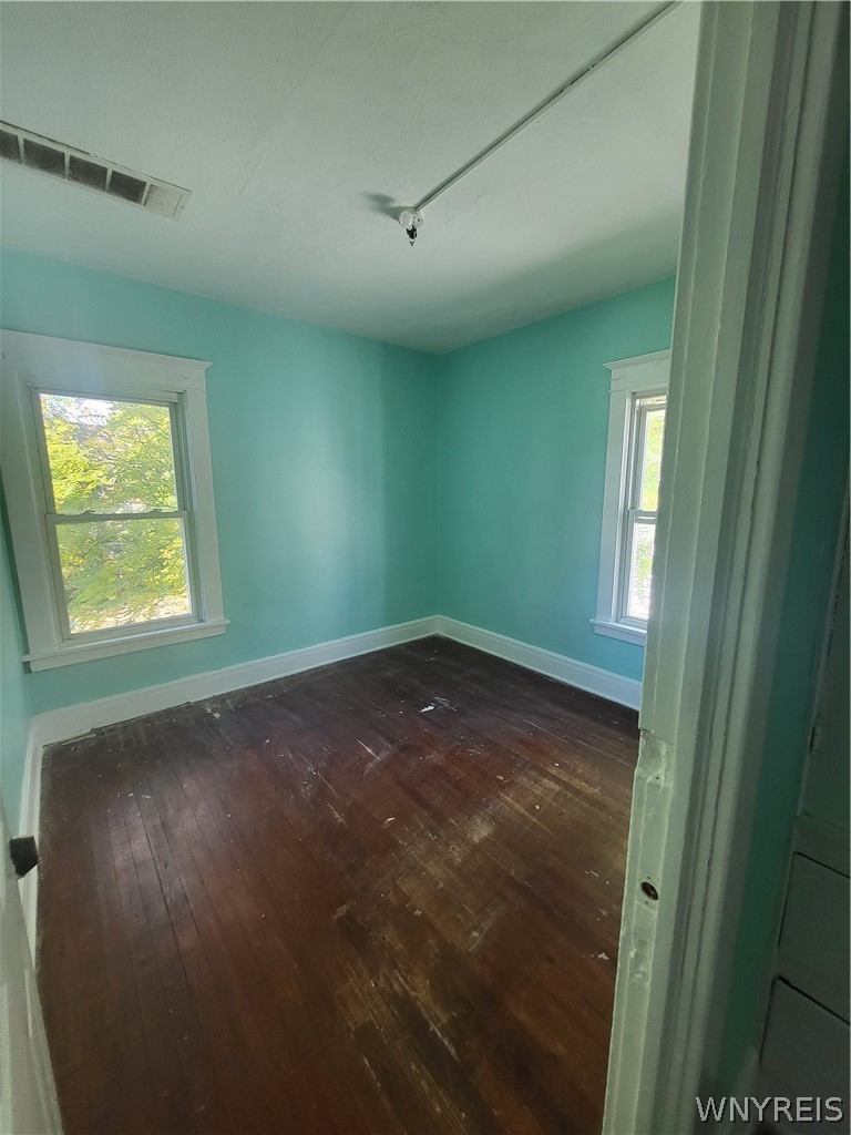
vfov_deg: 106.2
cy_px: 568
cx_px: 426
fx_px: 426
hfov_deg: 89.9
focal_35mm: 13
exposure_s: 1/60
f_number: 2.2
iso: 125
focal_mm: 1.74
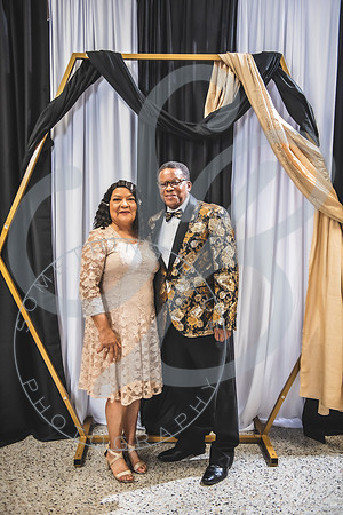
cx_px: 172
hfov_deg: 37.9
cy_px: 258
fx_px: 500
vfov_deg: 54.4
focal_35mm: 35
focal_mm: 35
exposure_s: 1/250
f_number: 2.8
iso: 1600
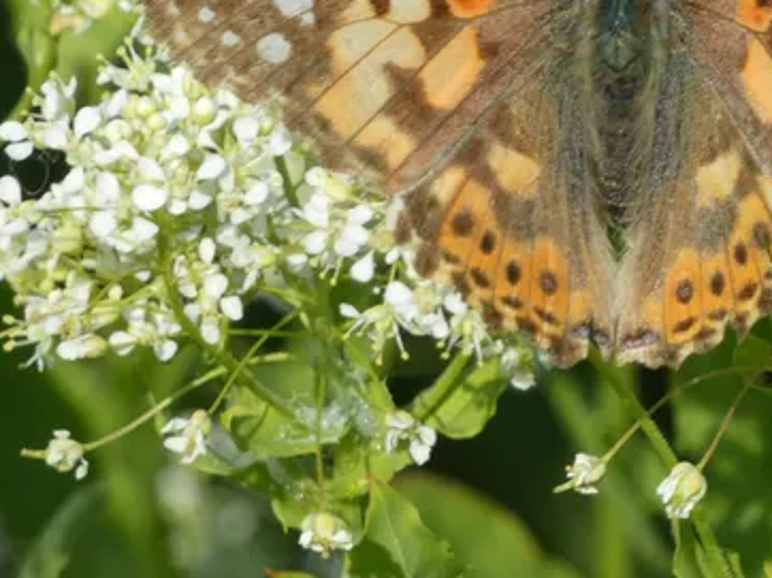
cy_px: 100
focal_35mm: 1061
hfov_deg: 1.9
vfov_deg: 1.4
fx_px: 23647
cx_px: 616
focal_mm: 107.6
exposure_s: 1/320
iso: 80
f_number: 5.6
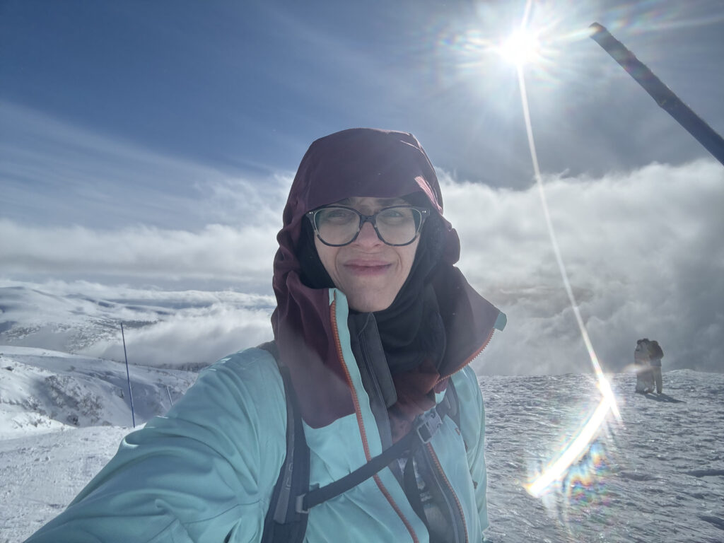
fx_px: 481
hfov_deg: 73.9
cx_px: 362
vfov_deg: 58.9
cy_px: 272
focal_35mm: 23
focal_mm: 2.69
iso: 25
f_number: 1.9
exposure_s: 1/4854
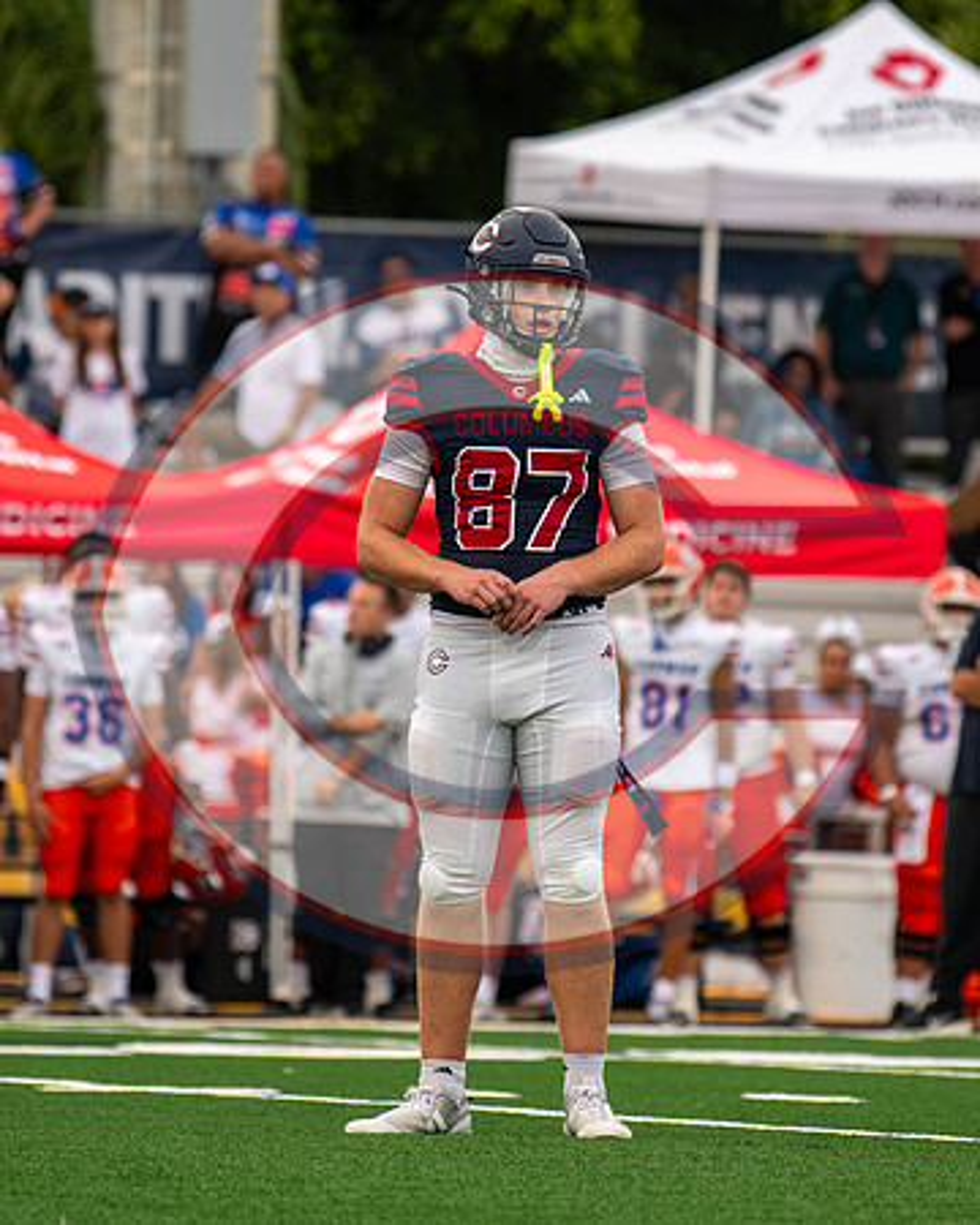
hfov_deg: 3.8
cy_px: 407
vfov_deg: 4.8
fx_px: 14750
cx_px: 577
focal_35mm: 407
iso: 220
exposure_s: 1/1000
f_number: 2.8
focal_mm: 165
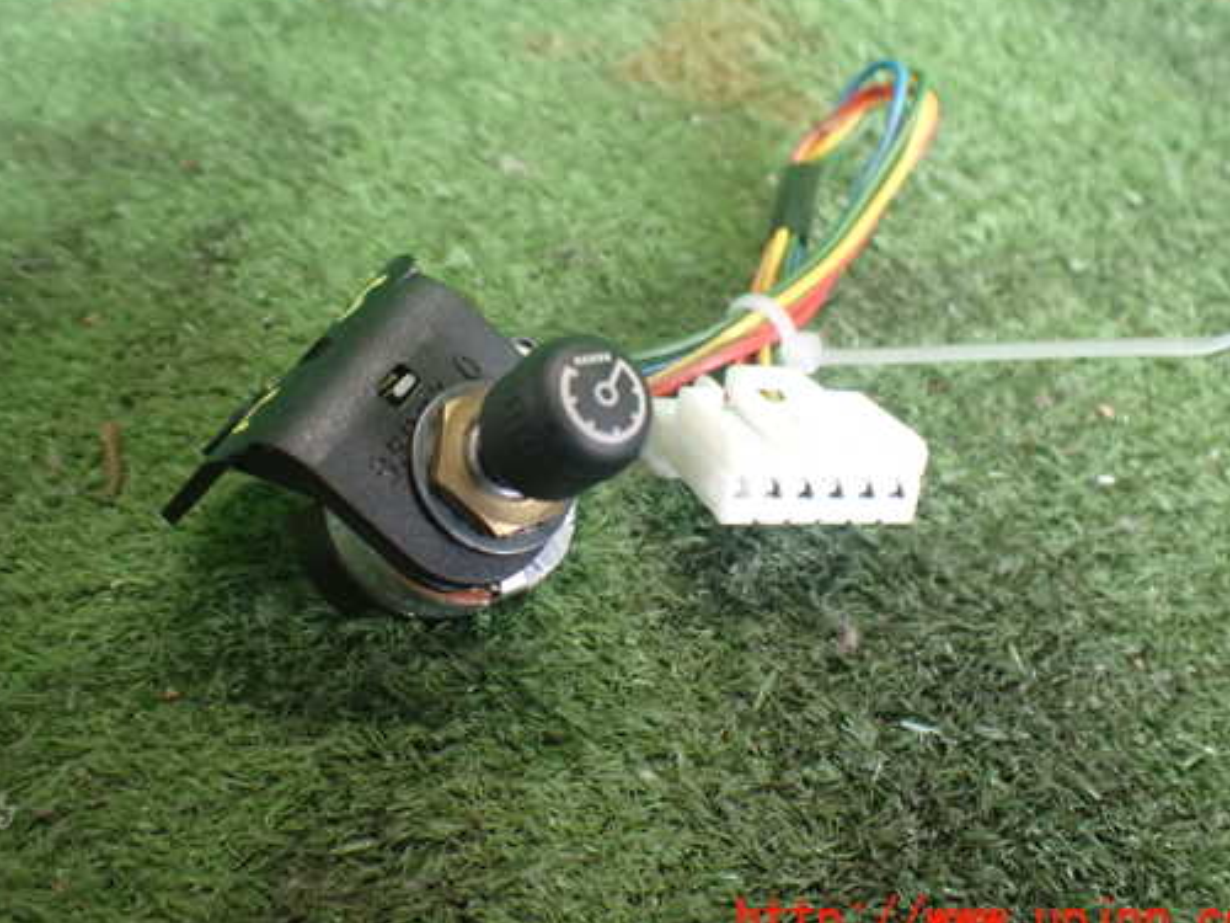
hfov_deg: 51.3
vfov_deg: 39.6
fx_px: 1279
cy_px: 399
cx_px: 554
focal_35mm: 36
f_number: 2.3
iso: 800
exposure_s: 1/100
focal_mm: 5.4
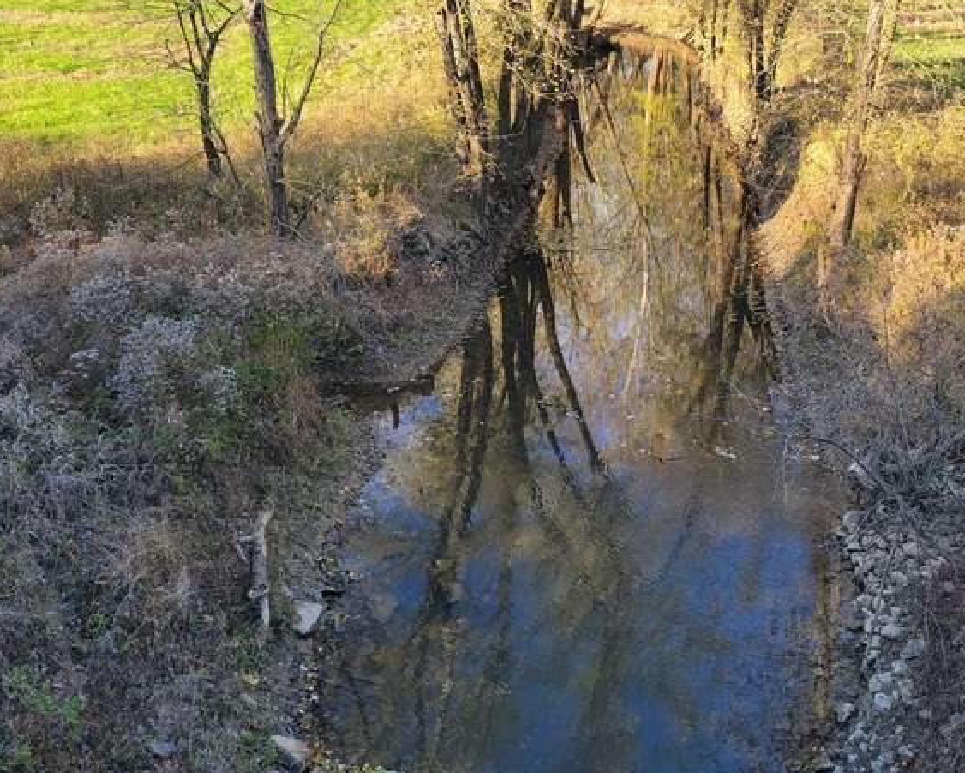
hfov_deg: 45.7
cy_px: 287
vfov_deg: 38.0
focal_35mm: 39
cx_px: 679
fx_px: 1114
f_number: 1.8
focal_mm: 7
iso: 20
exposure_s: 1/119
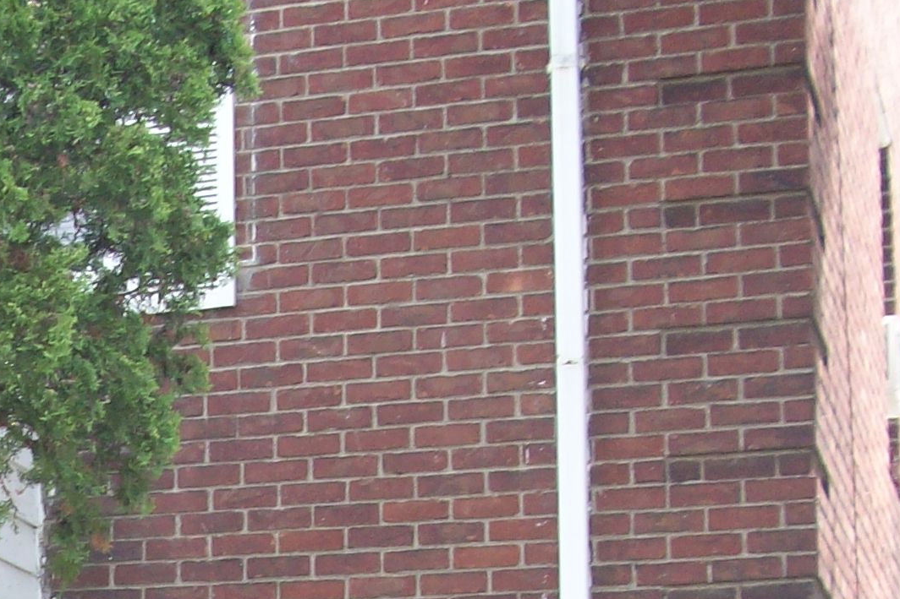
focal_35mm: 109
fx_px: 2724
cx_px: -153
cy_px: 748
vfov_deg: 12.2
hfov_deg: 17.9
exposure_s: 1/153
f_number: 2.8
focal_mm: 5.7
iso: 64
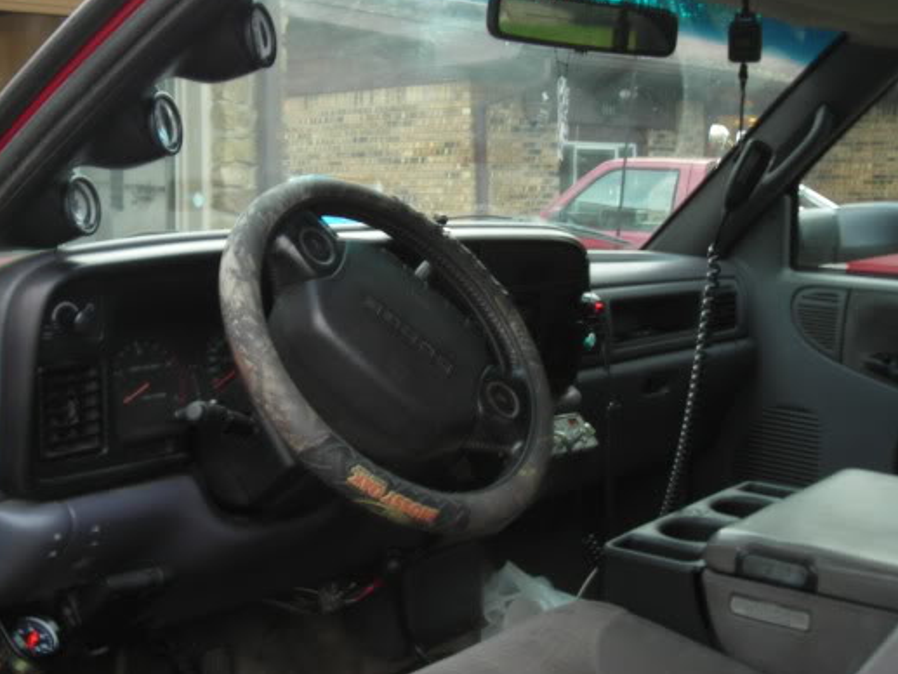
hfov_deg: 40.4
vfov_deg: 30.8
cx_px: 429
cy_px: 268
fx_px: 1220
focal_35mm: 47
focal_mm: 6.3
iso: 50
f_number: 3.2
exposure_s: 1/6
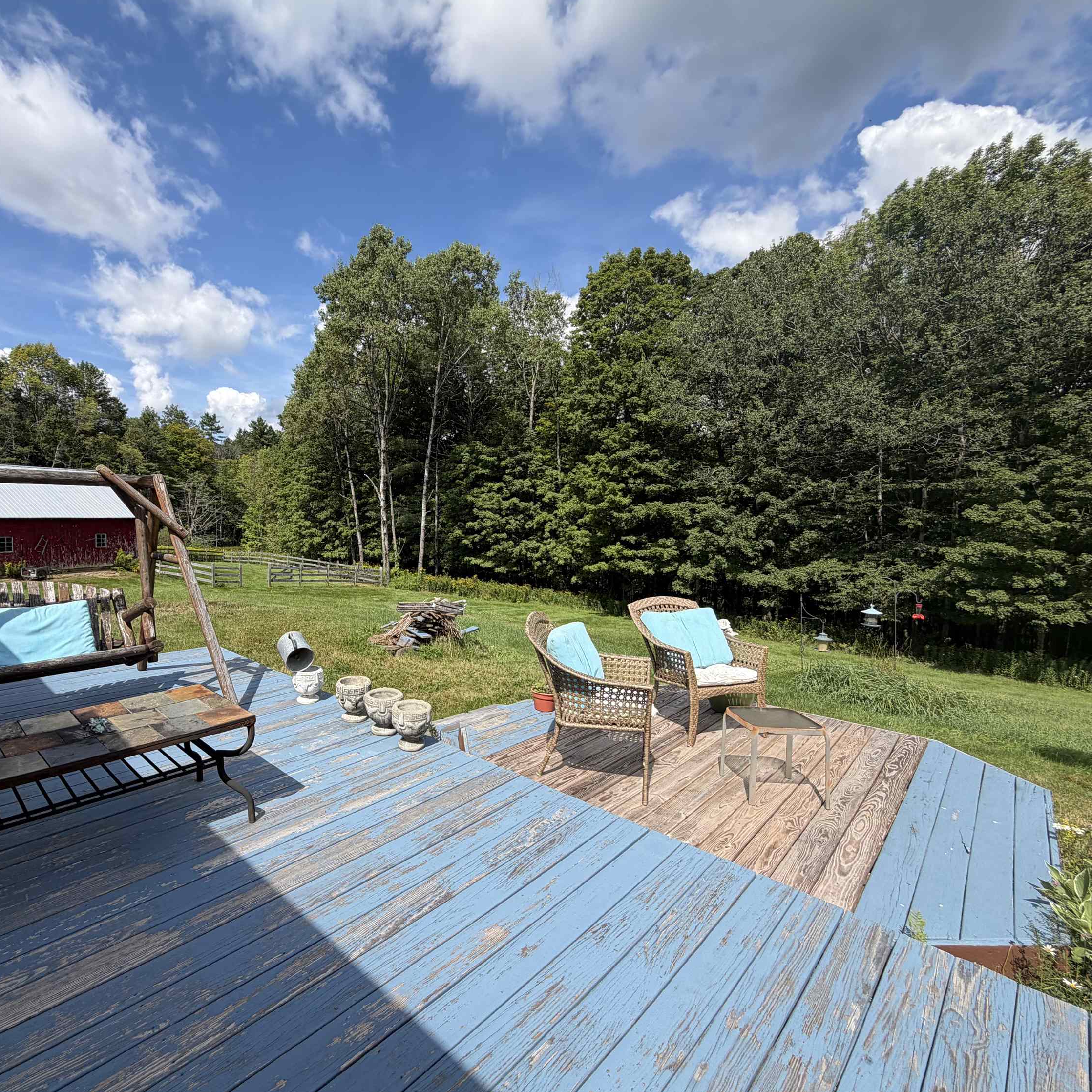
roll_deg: -0.8
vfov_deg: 84.0
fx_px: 607
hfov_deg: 82.8
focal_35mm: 17
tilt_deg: -4.5
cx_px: 427
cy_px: 551
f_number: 2.2
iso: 20
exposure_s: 1/830
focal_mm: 2.22
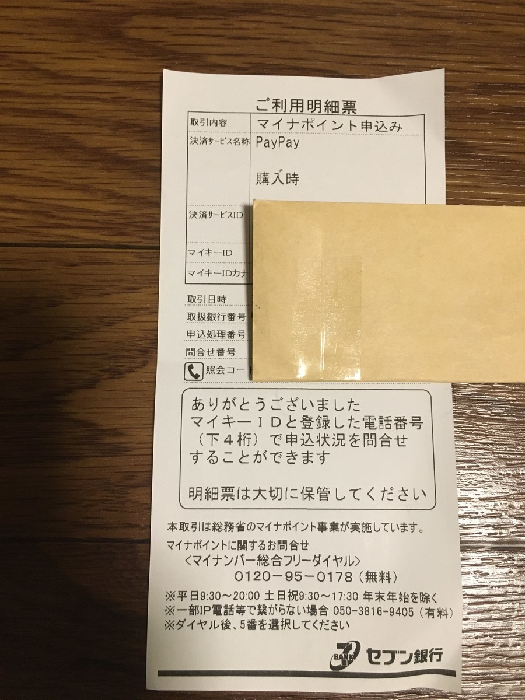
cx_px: 262
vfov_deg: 61.7
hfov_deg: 48.2
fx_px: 586
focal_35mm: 29
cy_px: 350
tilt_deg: -82.8
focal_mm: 4.15
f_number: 2.2
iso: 200
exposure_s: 1/17
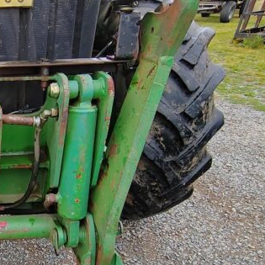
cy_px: 171
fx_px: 355
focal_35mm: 41
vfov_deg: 40.5
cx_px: -10
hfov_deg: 36.1
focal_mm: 2.16
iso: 100
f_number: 2.2
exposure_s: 1/330
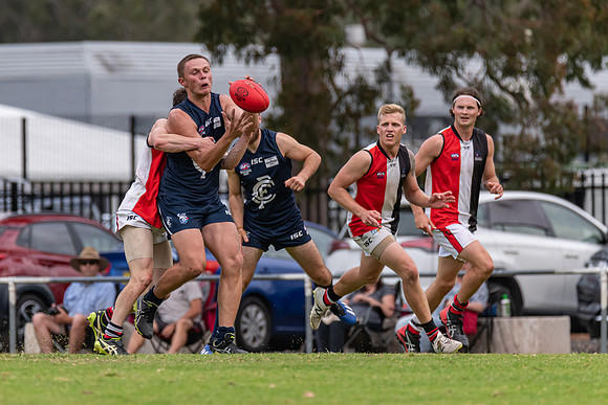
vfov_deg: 2.2
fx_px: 10344
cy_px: 164
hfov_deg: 3.4
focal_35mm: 612
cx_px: 255
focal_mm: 460
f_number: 6.3
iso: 800
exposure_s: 1/1250
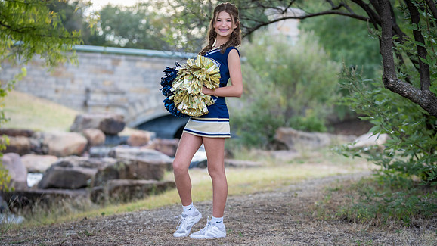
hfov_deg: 23.2
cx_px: 218
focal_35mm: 92
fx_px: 1066
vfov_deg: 13.1
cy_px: 126
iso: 320
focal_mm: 86
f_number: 2.8
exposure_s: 1/320
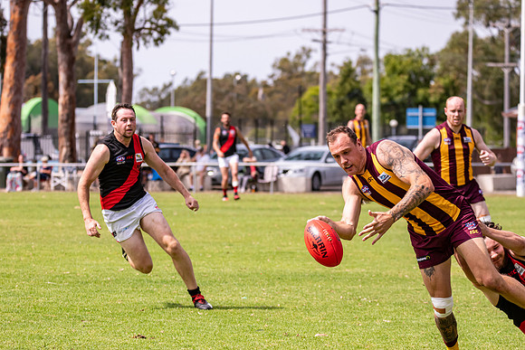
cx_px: 217
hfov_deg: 11.4
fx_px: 2630
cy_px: 155
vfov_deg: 7.6
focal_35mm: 180
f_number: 6.3
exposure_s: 1/3200
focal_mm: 150
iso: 800
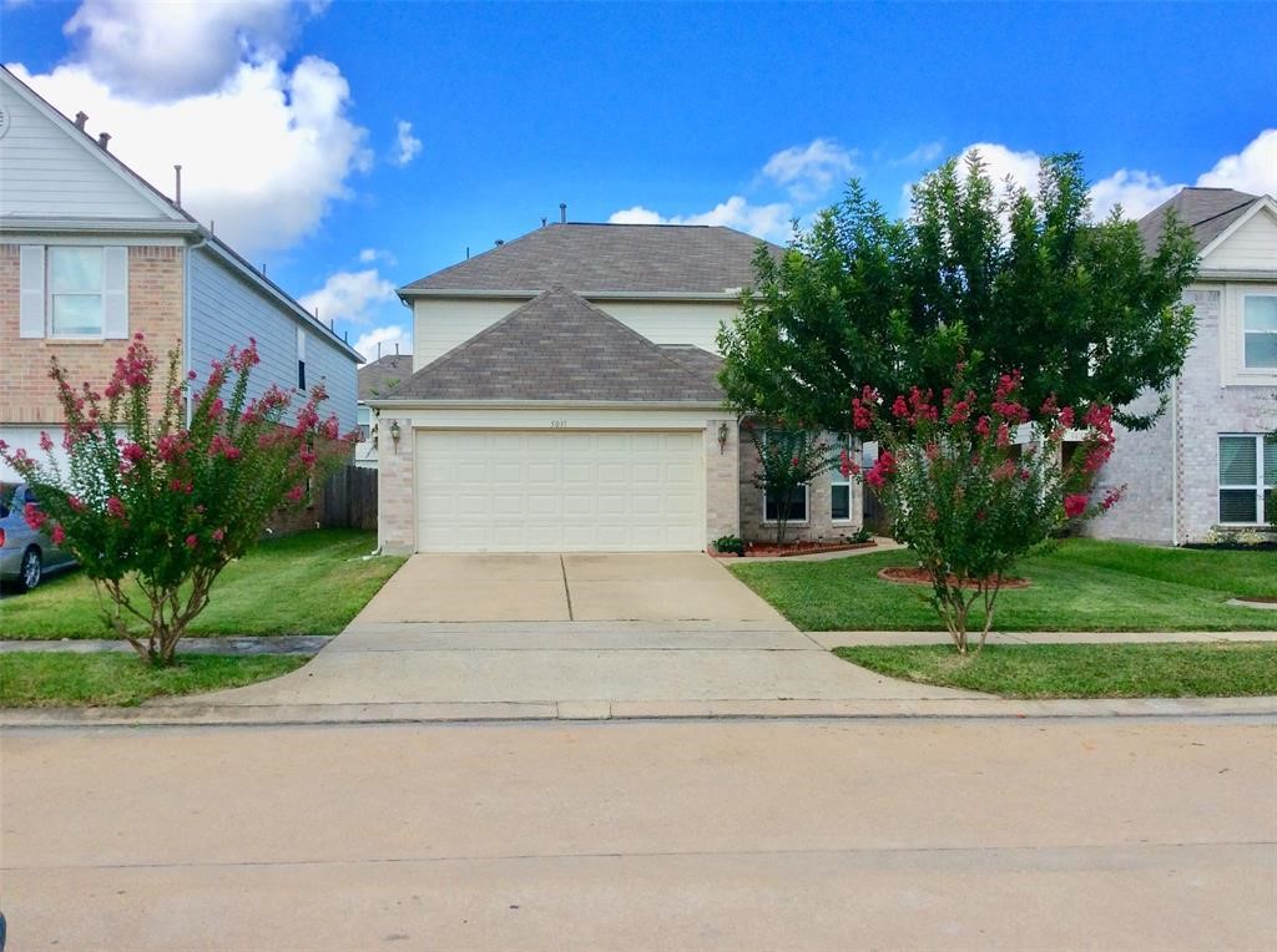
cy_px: 476
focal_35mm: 32
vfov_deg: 44.0
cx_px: 638
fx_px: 1178
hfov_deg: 56.9
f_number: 2.4
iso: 32
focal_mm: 3.3
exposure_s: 1/1192
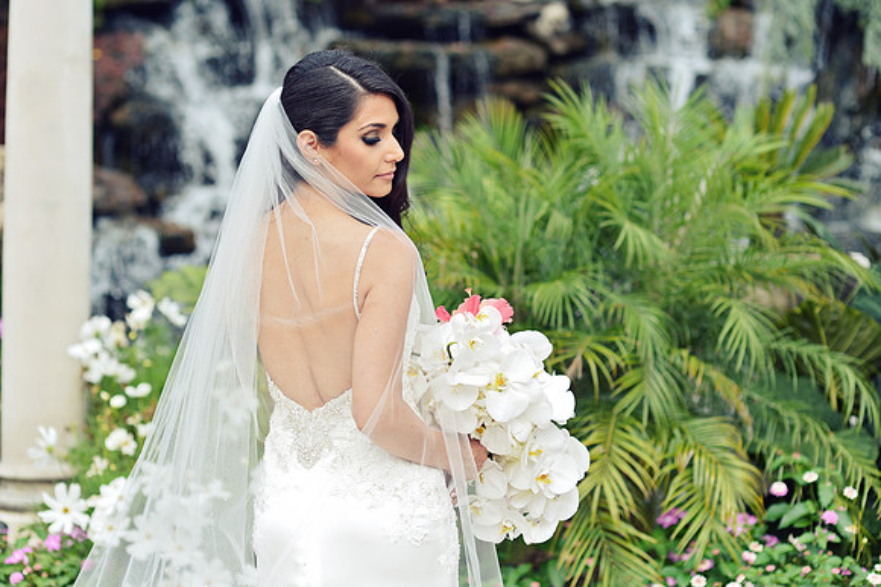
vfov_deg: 16.1
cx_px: 440
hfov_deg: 23.9
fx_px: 2079
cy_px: 294
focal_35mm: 85
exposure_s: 1/1250
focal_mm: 85
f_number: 2.8
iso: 250
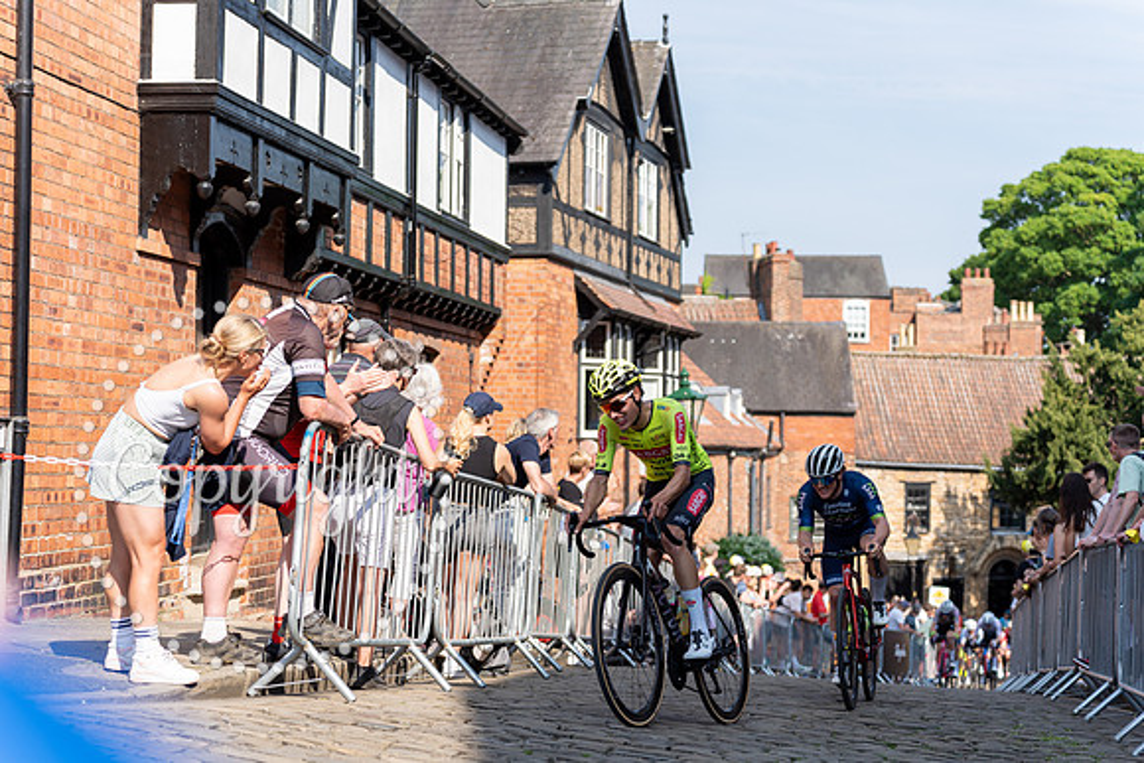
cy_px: 382
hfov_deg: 31.9
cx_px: 572
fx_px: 2002
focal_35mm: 63
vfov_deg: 21.6
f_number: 2.8
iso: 100
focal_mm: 63
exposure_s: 1/1250
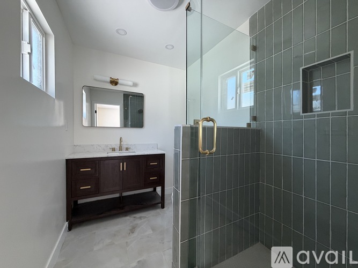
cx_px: 179
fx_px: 145
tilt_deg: -1.5
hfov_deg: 102.1
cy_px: 134
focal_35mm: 14
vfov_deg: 85.7
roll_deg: -0.9
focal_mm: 2.22
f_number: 2.2
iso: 320
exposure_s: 1/104
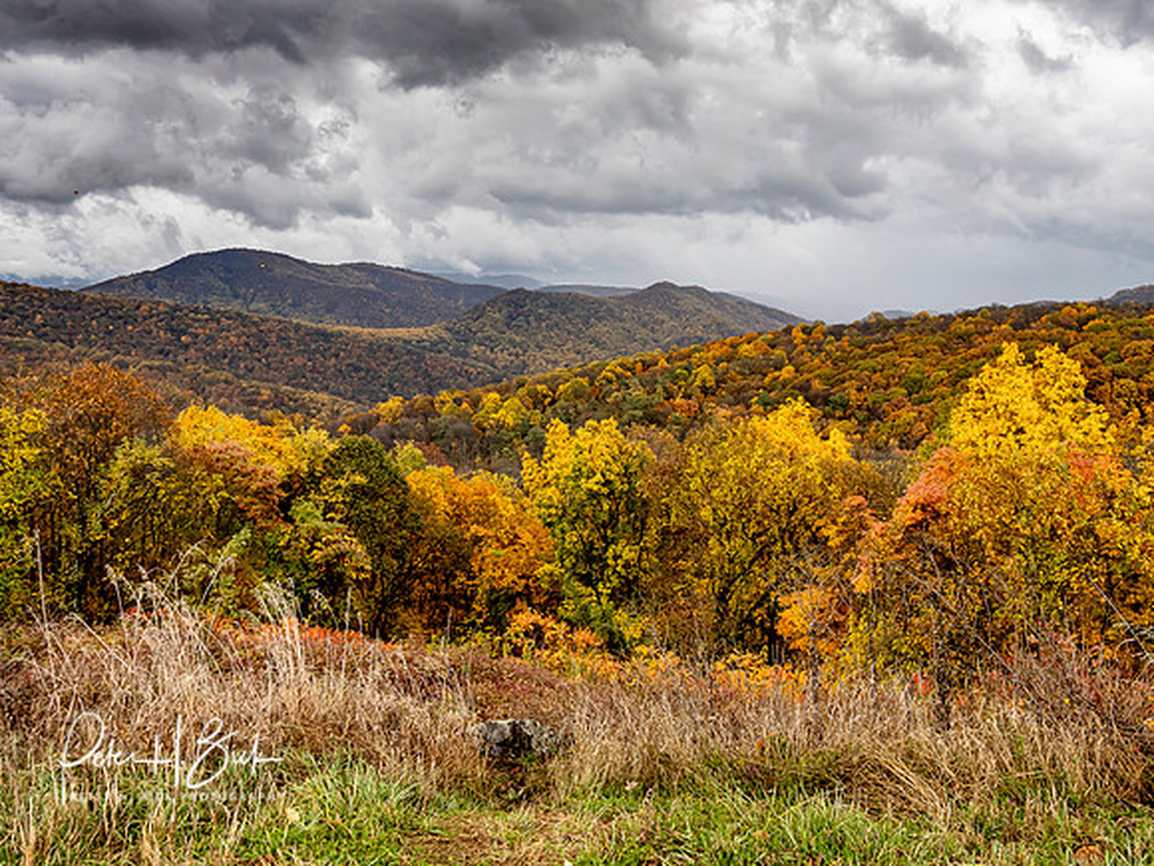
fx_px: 1000
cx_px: 577
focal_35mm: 30
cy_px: 433
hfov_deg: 60.0
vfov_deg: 46.8
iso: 640
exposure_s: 1/50
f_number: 7.1
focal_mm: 15
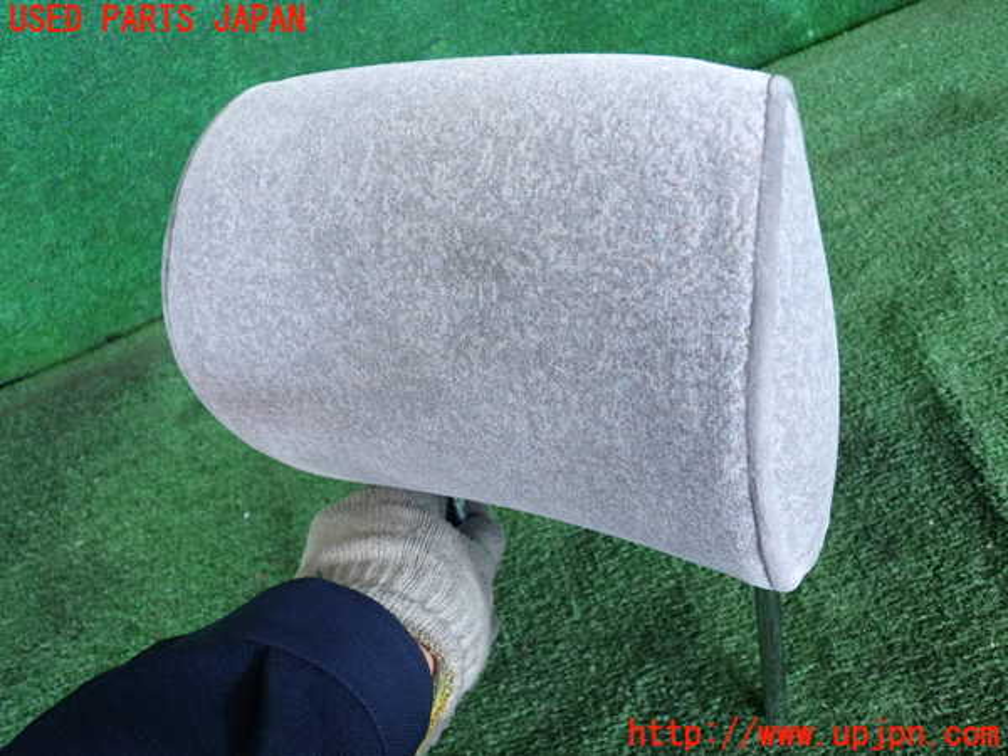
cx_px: 504
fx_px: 932
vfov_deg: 44.2
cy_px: 378
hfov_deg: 56.8
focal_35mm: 32
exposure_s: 1/125
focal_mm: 5.79
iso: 200
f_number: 2.4
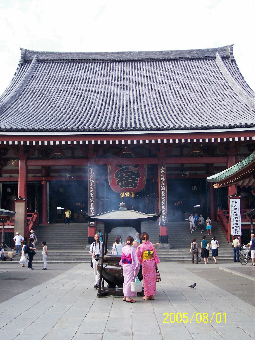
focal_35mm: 38
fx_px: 374
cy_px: 170
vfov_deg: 49.0
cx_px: 128
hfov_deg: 37.7
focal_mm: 8
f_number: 2.8
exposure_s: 1/700
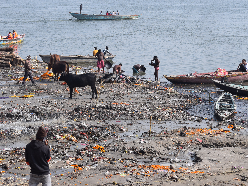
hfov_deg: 18.6
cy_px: 93
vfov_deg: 14.0
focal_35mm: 106
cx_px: 127
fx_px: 756
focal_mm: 65
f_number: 6.3
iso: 400
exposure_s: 1/1600
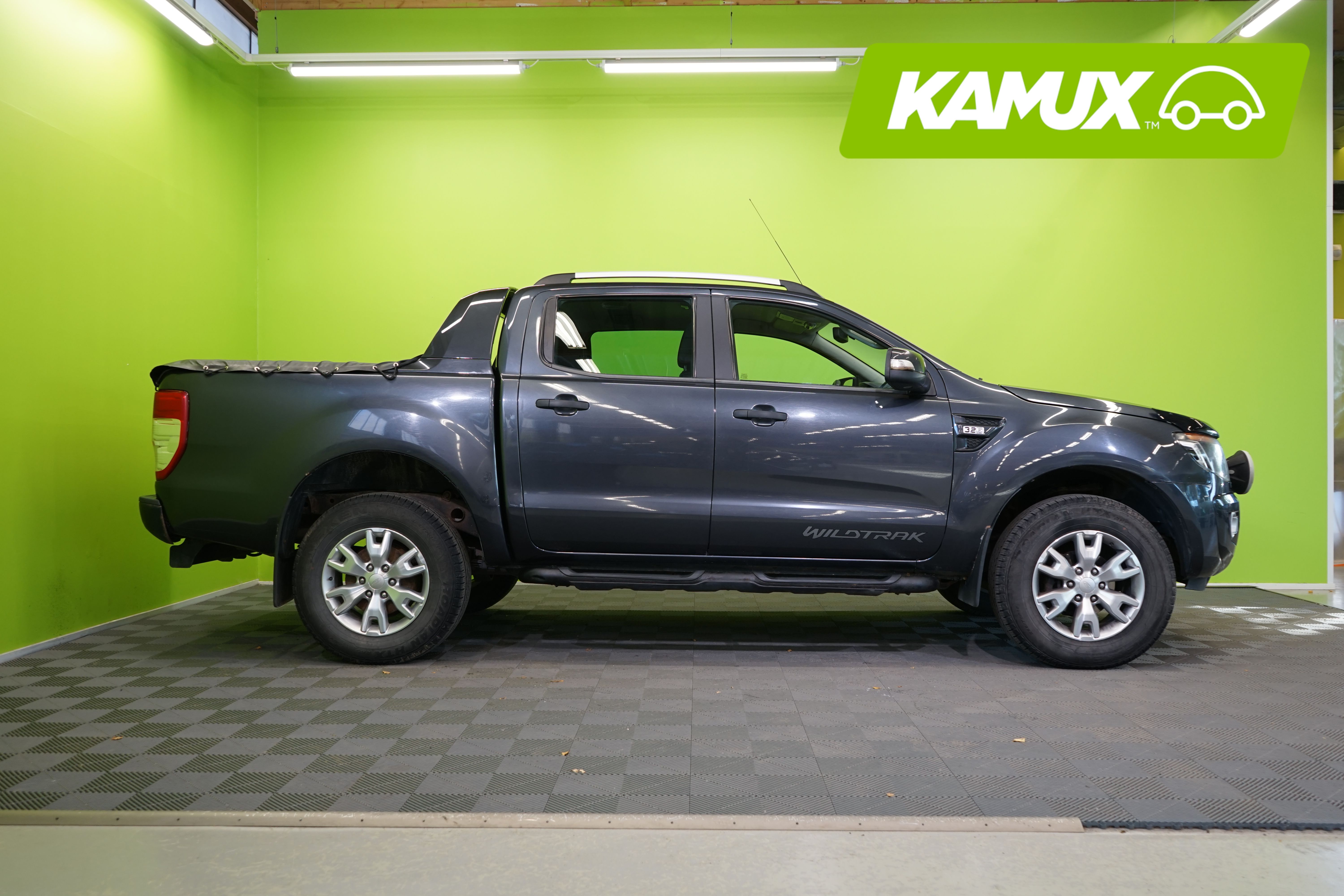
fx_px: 1083
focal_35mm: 29
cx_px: 672
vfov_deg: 45.0
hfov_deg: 63.7
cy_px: 448
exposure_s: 1/30
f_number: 5.6
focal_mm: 29
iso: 500
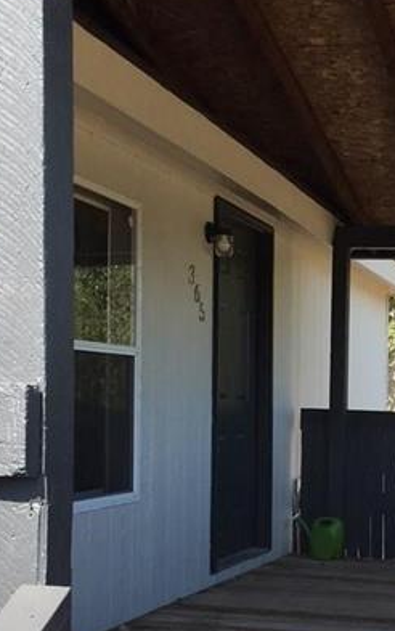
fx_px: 1032
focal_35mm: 60
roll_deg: -1.6
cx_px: 363
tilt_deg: -0.7
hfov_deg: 21.1
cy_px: 414
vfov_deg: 33.7
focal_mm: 4.15
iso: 25
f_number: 2.2
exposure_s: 1/777
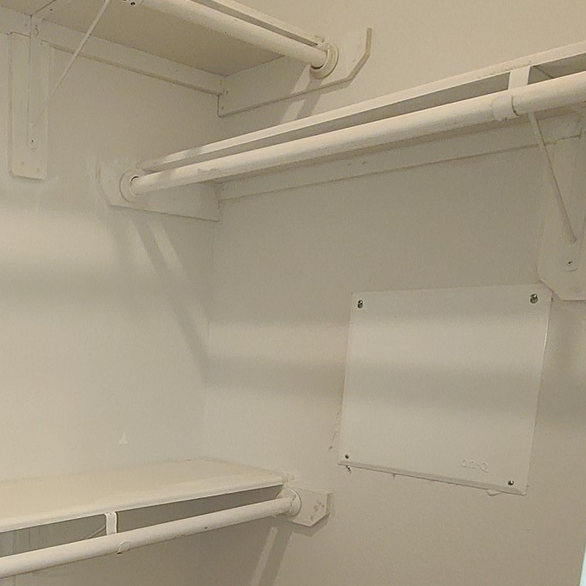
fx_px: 651
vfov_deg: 46.2
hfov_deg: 43.6
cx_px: 42
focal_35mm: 34
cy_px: 460
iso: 125
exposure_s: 1/60
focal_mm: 2.2
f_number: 2.2
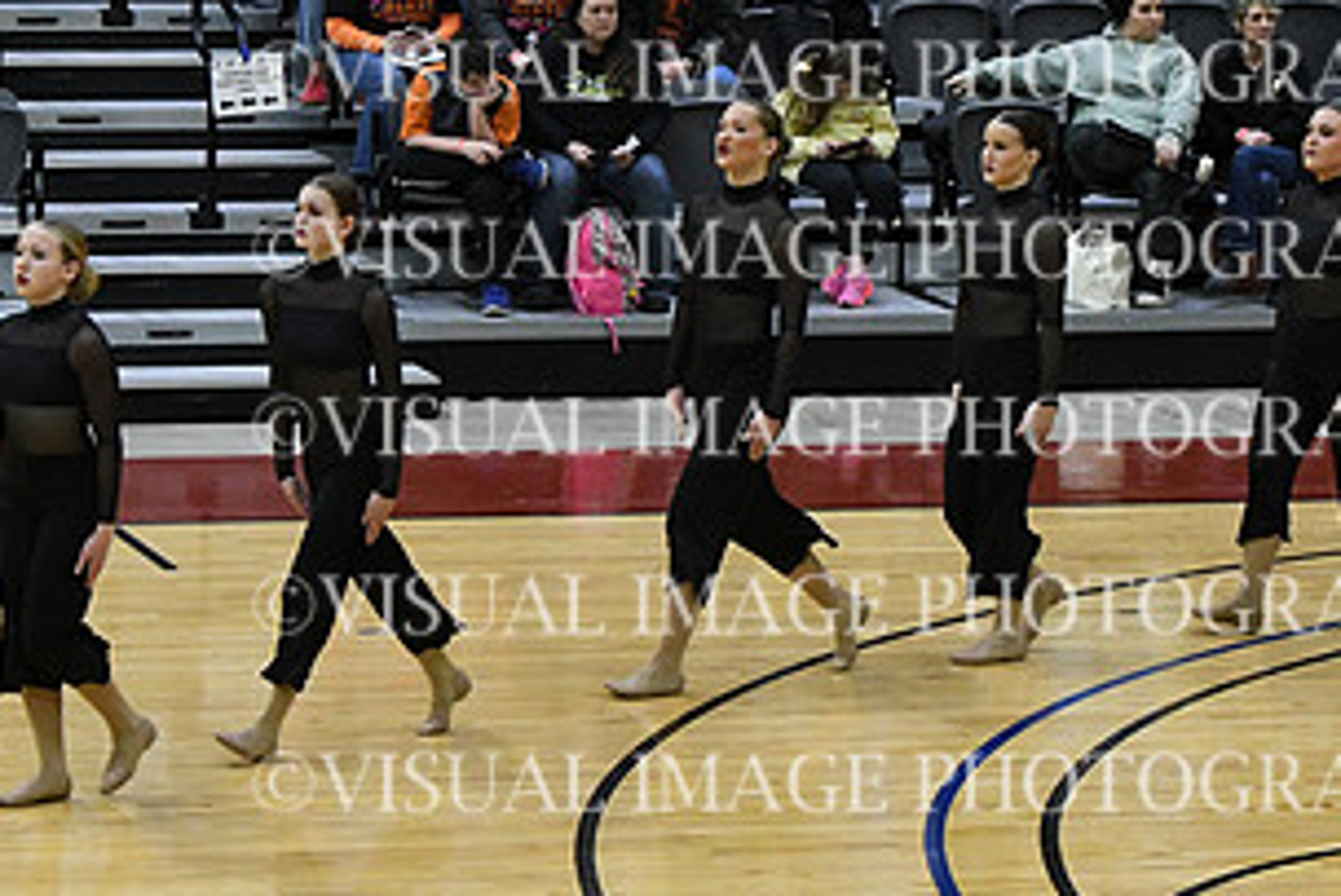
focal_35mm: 206
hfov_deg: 10.0
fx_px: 7677
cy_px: 338
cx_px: 891
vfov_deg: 6.7
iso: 5000
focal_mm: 72
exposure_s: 1/500
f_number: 4
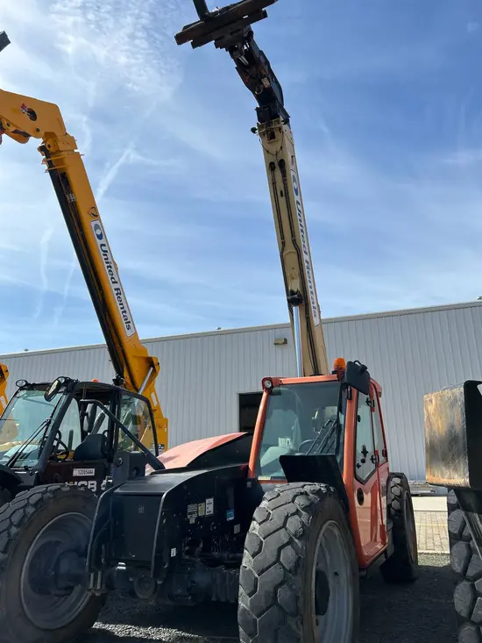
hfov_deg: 53.1
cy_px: 322
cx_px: 241
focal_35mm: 26
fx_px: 483
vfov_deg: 67.3
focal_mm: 5.7
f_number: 1.5
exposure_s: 1/4831
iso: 50
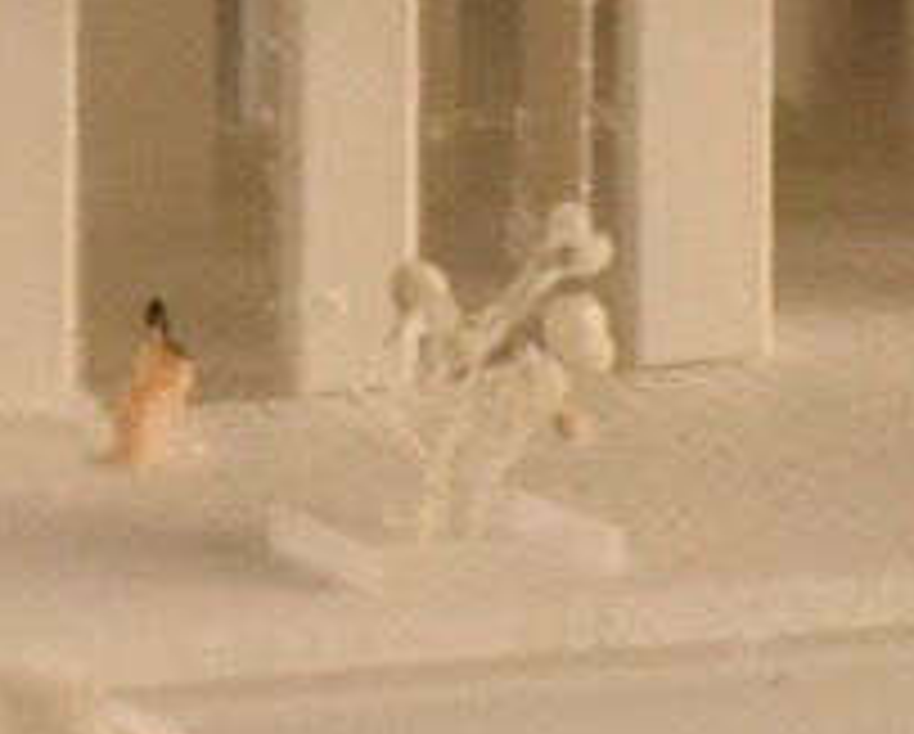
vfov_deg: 2.6
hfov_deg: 3.3
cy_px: -923
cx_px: 392
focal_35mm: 583
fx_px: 15793
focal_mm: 52
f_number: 8
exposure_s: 1/80
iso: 5000
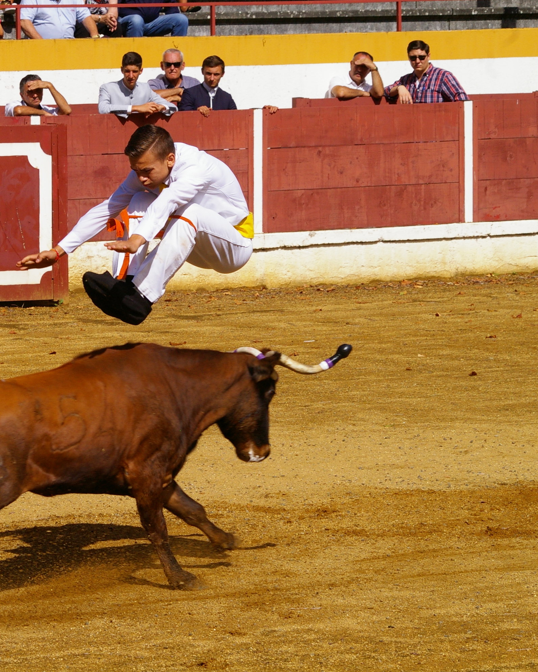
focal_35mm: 198
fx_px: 3935
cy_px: 335
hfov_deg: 7.8
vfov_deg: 9.8
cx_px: 119
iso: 400
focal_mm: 93
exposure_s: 1/1000
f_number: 11
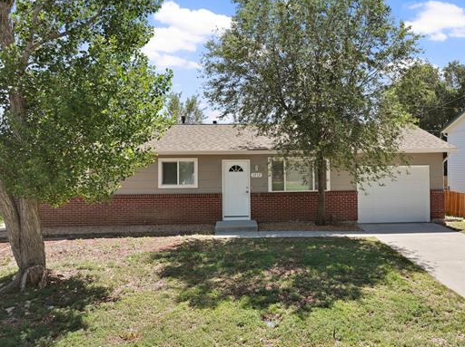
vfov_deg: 46.7
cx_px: 275
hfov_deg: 59.6
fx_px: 403
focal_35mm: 30
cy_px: 164
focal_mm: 12.29
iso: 130
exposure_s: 1/640
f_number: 2.8
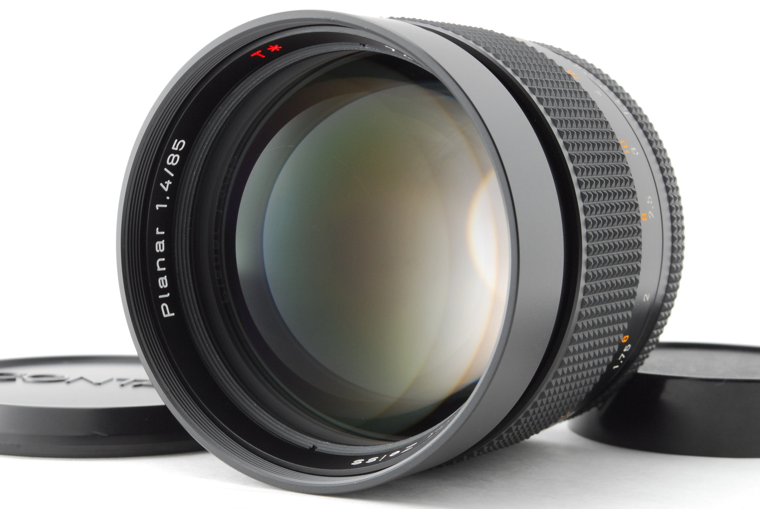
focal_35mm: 82
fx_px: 1744
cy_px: 254
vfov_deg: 16.6
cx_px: 380
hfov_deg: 24.6
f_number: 20
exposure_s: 1/100
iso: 400
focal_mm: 55
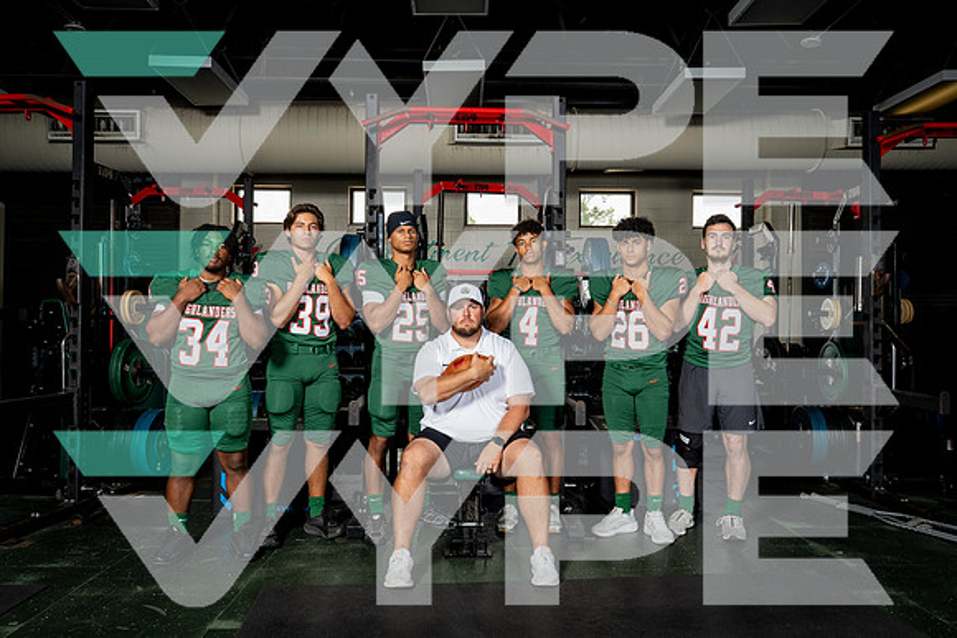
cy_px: 319
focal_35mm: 28
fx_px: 744
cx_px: 478
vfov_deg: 46.4
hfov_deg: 65.5
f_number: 8
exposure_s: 1/250
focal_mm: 28
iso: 640
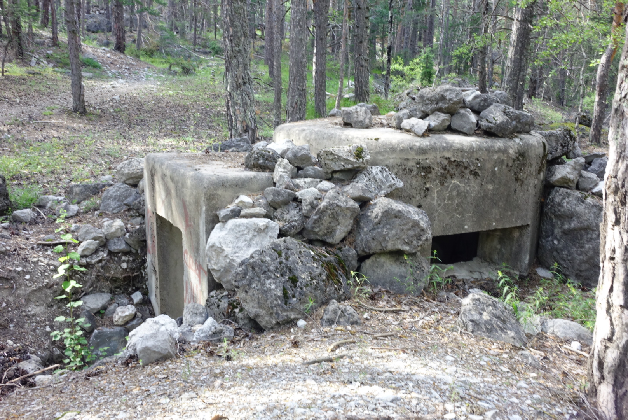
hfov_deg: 55.8
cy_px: 210
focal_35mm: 34
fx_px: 594
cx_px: 314
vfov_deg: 38.9
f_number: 8
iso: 400
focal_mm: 12.56
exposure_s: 1/15
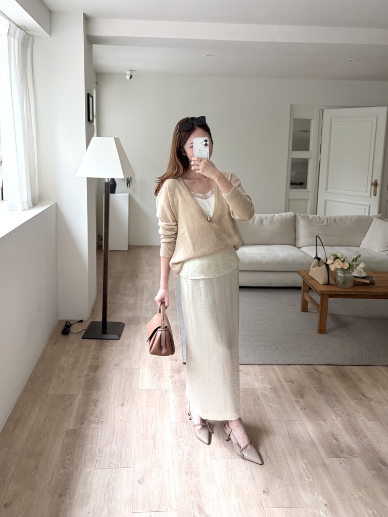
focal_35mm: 26
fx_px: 389
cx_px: 194
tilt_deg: -10.2
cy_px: 258
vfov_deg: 67.3
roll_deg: -2.9
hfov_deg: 53.1
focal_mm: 5.96
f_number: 1.6
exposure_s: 1/60
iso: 160
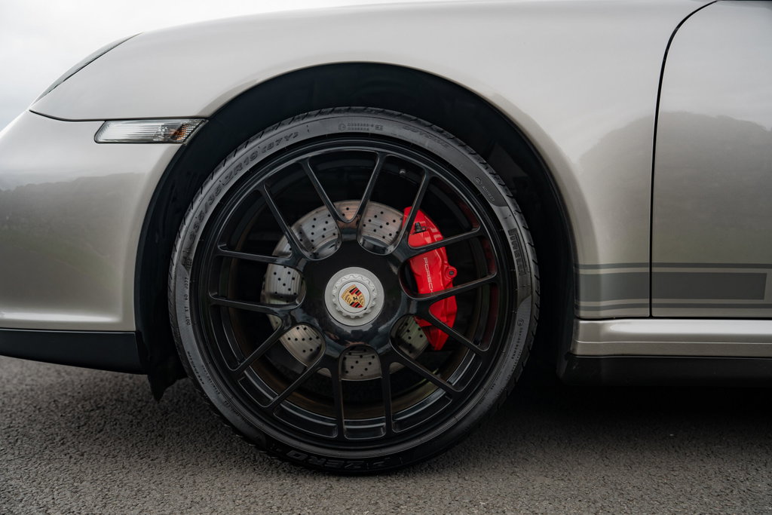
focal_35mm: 30
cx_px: 386
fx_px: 643
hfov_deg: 61.9
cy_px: 258
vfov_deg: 43.6
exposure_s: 1/200
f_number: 2.8
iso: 100
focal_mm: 30
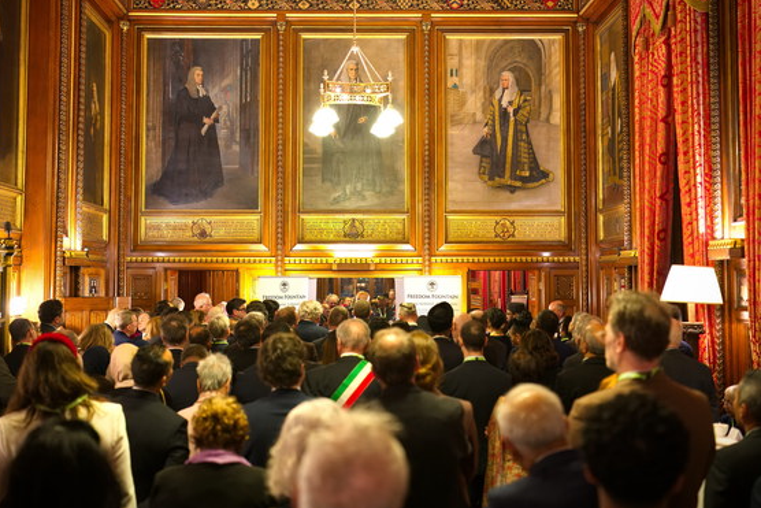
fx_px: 867
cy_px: 244
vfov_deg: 32.6
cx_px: 353
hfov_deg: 47.4
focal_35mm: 41
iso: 1250
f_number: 2.2
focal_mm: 38
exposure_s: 1/40
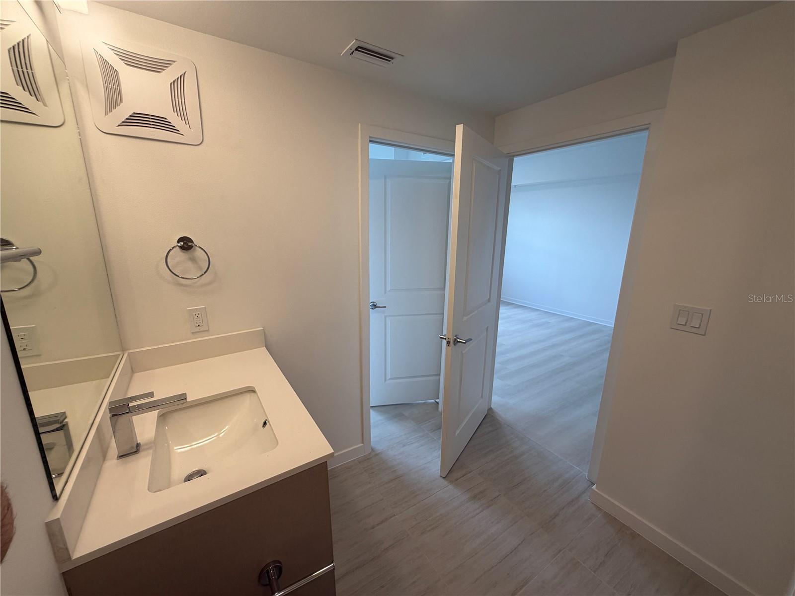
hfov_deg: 102.1
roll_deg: -0.9
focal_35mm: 14
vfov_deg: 85.7
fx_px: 322
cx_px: 398
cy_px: 298
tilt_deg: -12.0
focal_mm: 2.22
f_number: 2.2
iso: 100
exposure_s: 1/120
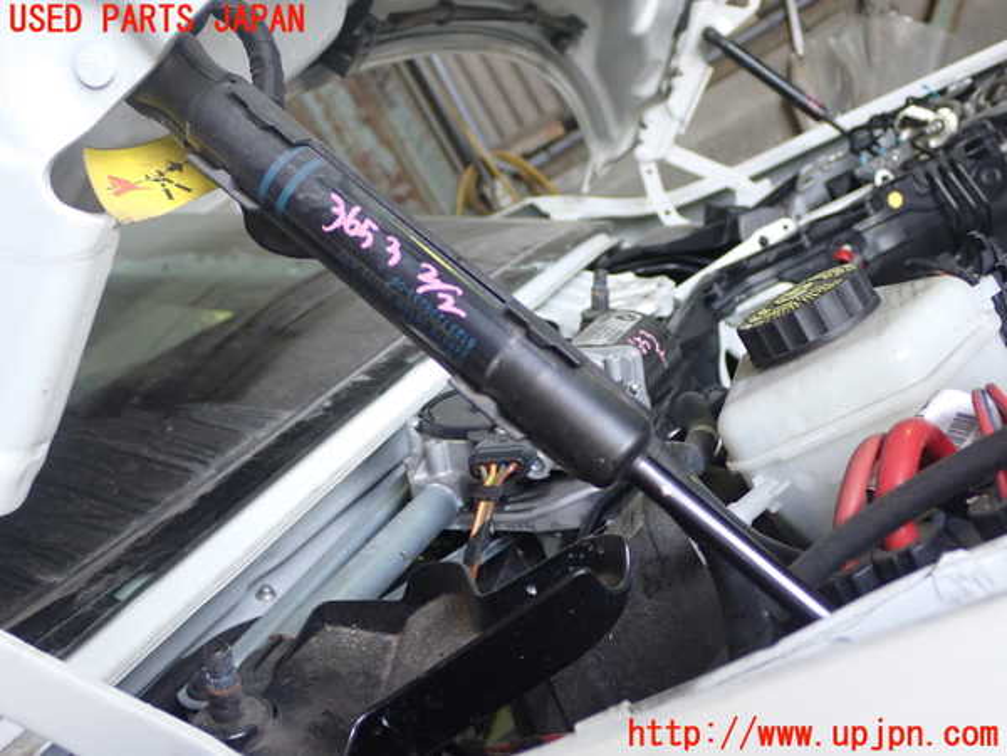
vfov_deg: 30.9
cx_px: 504
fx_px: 1367
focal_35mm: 47
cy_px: 378
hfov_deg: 40.4
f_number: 3.1
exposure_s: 1/50
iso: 250
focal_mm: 8.4
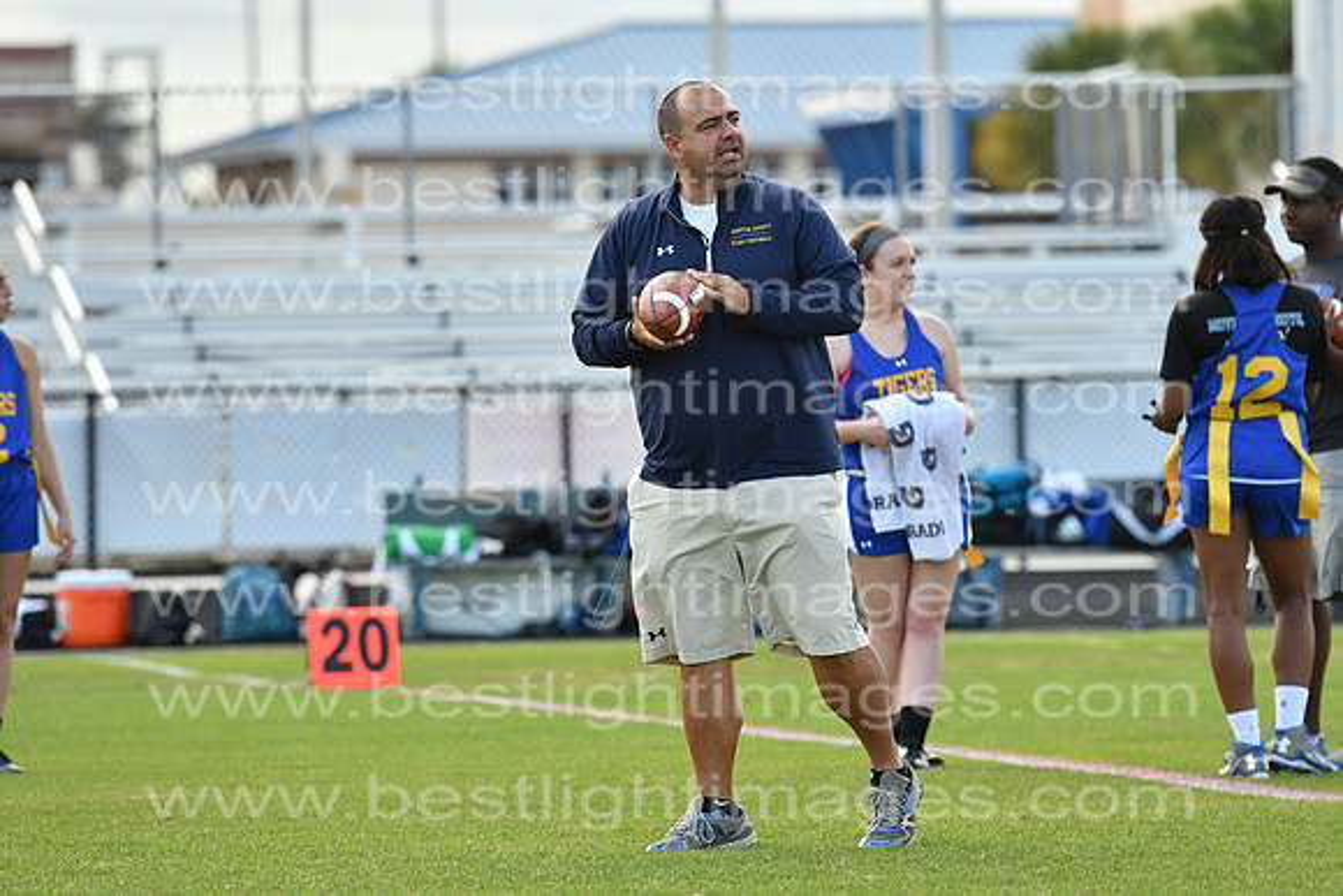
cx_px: 672
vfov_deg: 5.0
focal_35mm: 278
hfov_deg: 7.4
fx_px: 10354
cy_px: 448
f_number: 4
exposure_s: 1/2500
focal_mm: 185
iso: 800
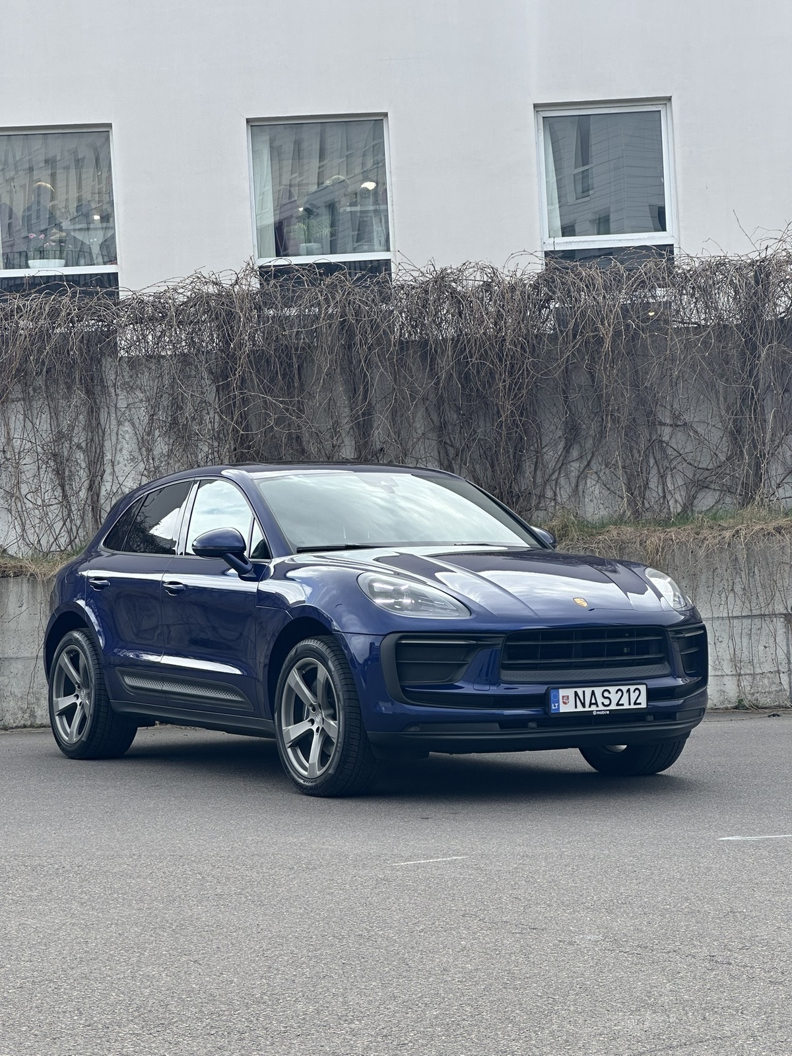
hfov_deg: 19.1
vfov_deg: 25.3
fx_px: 2349
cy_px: 528
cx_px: 396
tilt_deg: +1.8
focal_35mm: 77
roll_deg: +2.3
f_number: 2.8
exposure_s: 1/161
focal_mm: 9
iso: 32
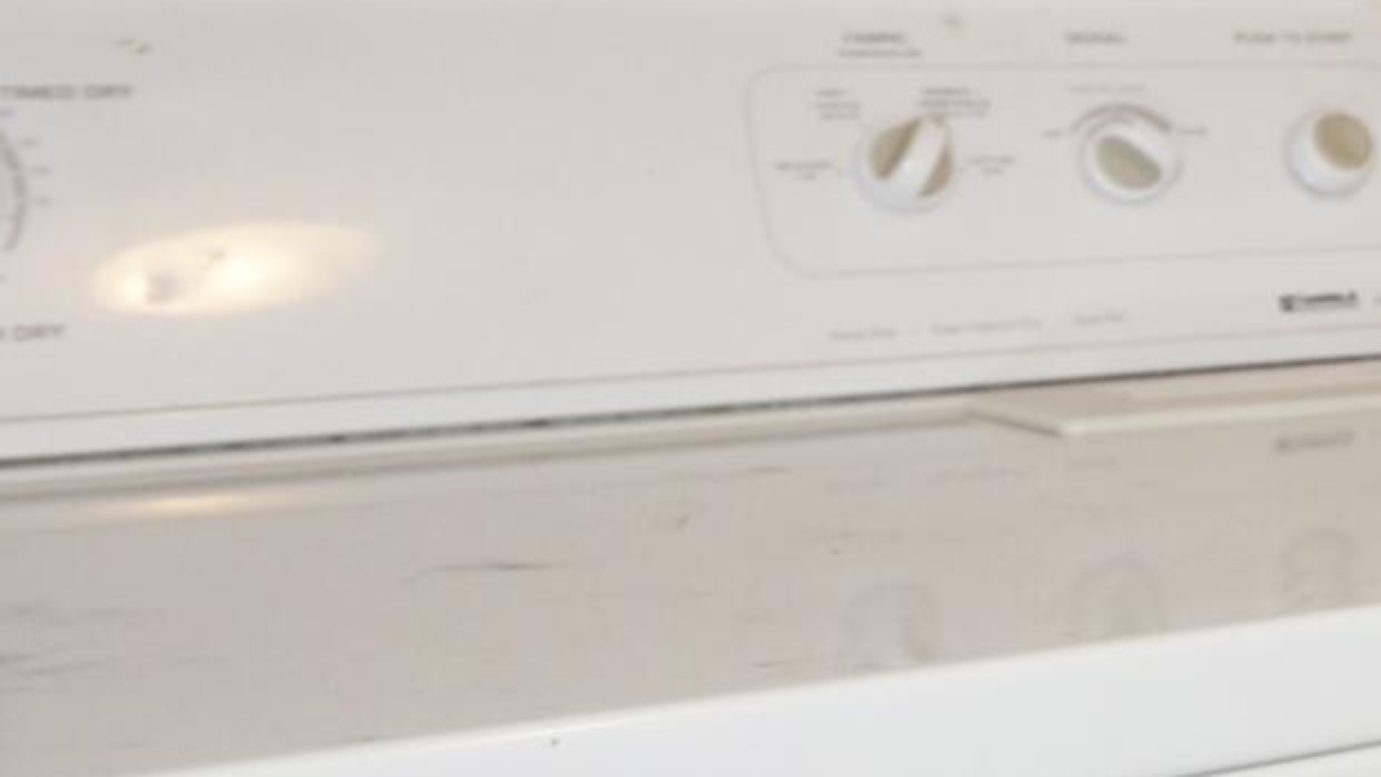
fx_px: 3059
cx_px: 2646
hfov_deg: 18.4
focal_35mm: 84
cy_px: -165
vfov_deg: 14.0
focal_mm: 11
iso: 500
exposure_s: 1/60
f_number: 3.5
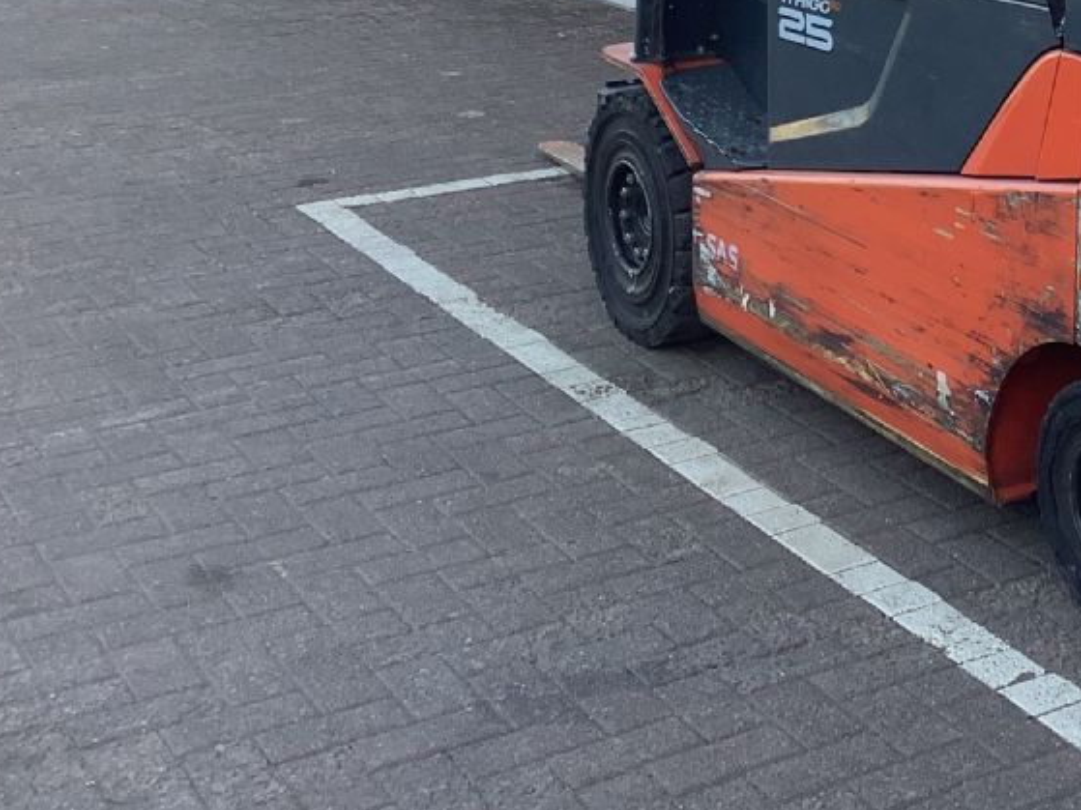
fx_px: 2217
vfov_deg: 19.8
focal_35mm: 71
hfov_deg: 25.8
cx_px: 1118
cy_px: -73
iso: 32
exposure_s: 1/100
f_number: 2.4
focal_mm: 3.3
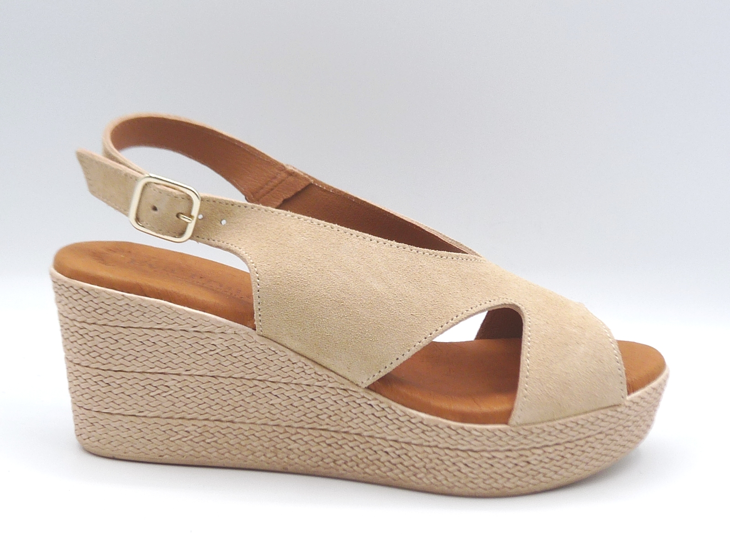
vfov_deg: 27.5
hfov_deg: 36.2
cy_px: 274
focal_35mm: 53
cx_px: 365
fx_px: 1118
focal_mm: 5.4
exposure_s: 1/250
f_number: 4
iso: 100
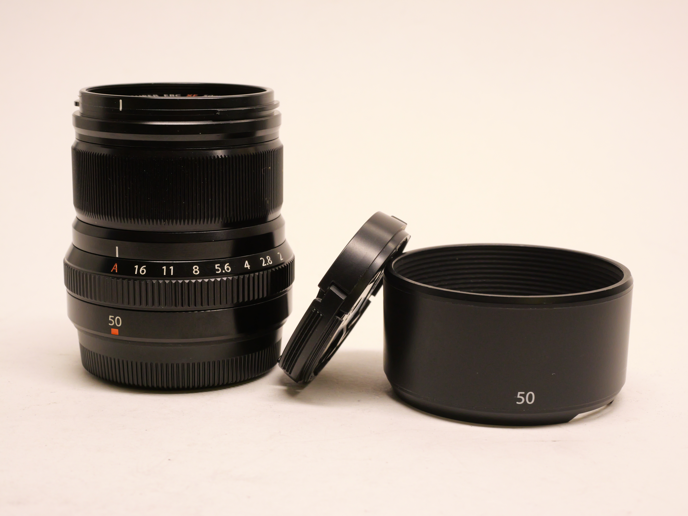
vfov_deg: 24.4
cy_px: 258
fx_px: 1193
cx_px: 344
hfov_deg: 32.2
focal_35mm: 60
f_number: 8
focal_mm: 30
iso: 1600
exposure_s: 1/60
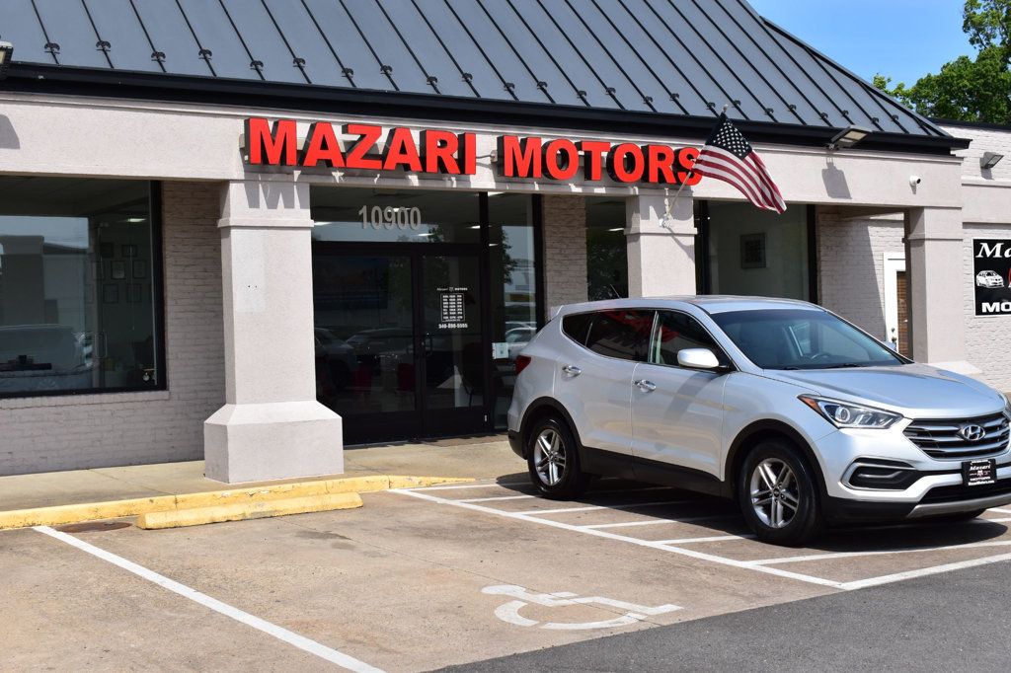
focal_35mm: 48
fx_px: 1347
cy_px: 336
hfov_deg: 41.1
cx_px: 506
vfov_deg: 28.1
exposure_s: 1/500
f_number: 11
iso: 280
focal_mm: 32
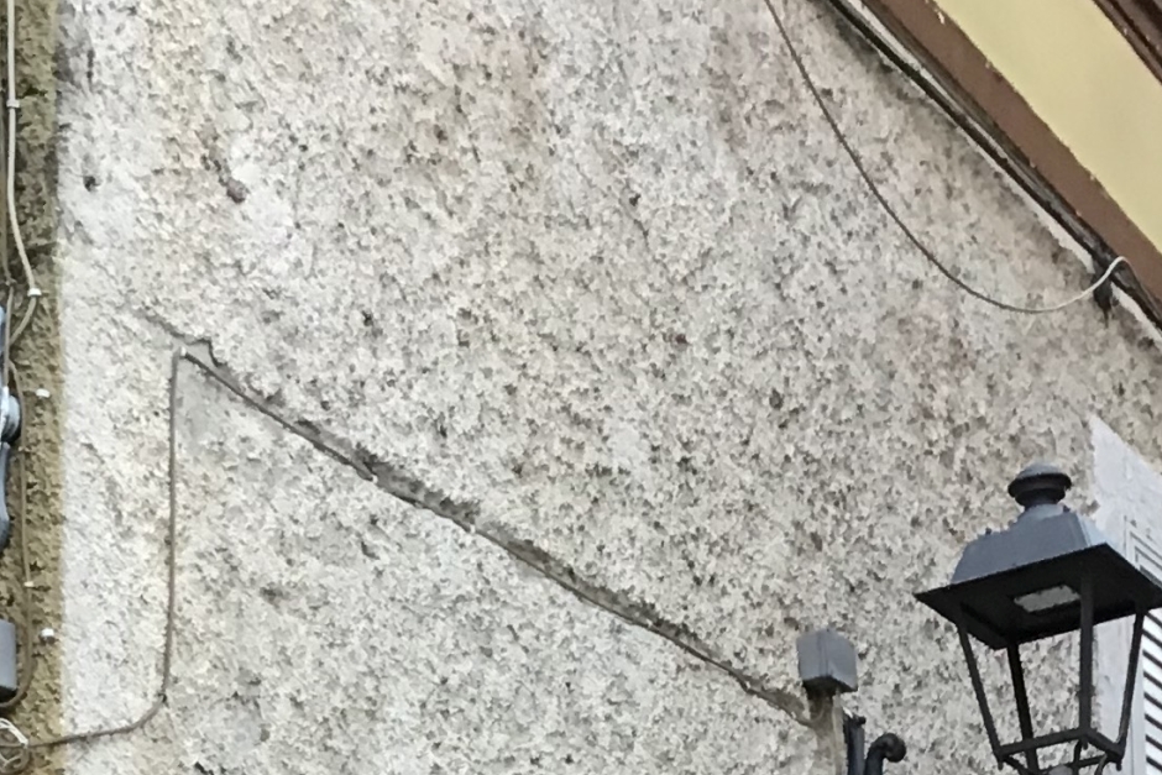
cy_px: 1421
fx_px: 3099
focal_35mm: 96
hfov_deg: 21.2
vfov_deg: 12.9
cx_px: 566
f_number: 2.4
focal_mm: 3.3
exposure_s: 1/33
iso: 100
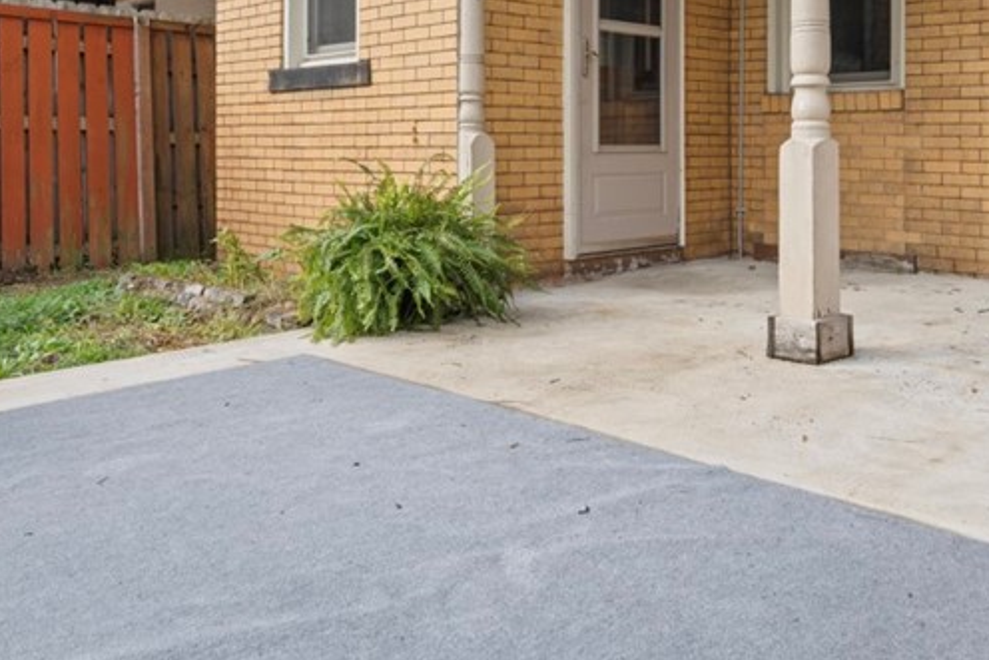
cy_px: 173
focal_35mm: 35
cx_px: 598
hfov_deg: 54.0
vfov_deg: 37.1
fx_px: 962
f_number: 8
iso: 400
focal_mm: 16
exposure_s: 1/125
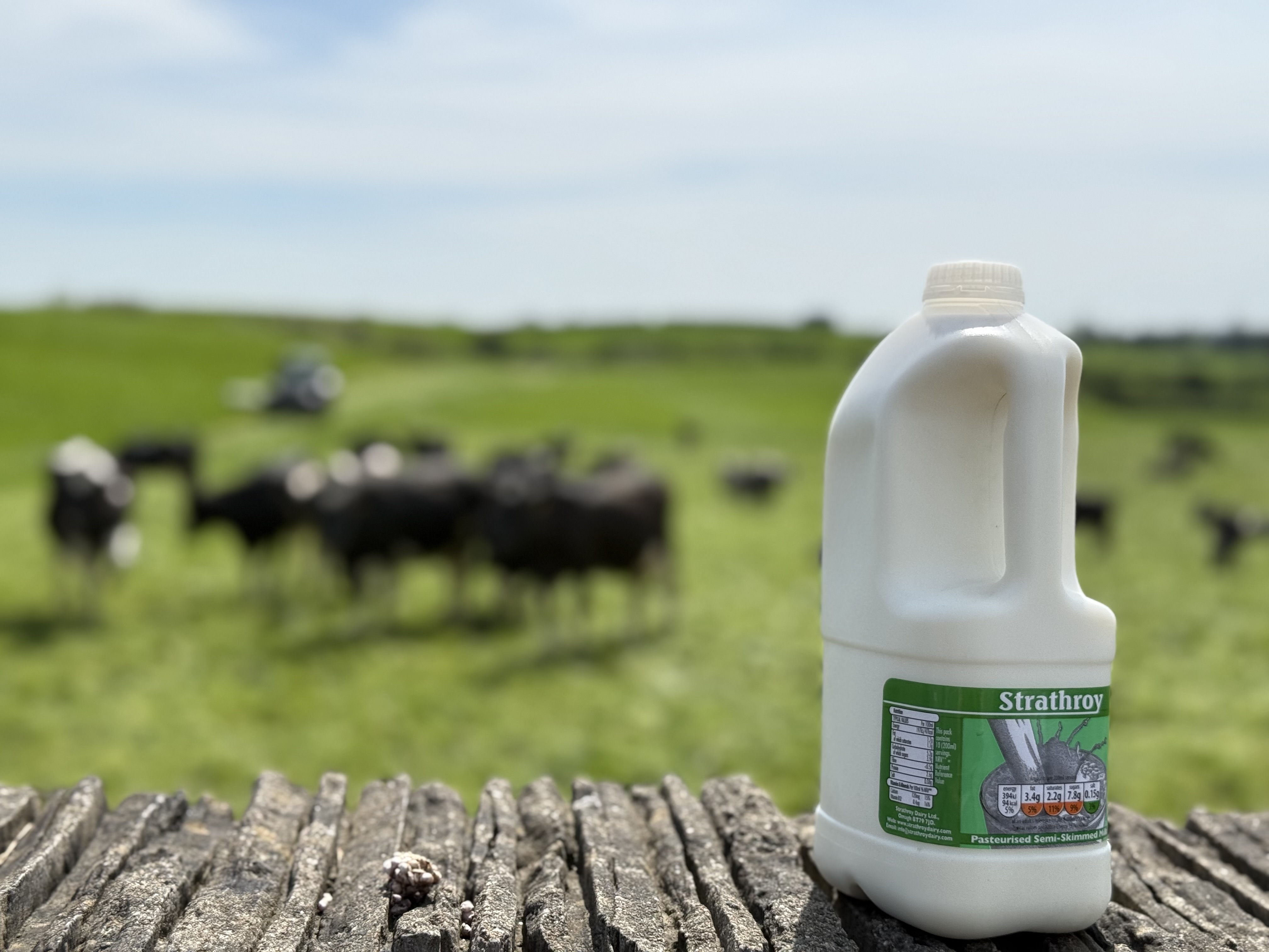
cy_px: 476
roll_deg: +0.5
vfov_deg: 30.3
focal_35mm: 48
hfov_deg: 39.7
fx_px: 1760
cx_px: 634
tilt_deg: -4.2
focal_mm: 6.76
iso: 80
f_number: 1.78
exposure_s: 1/4878
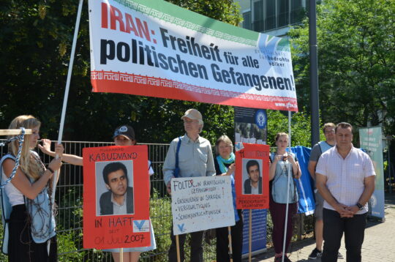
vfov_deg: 35.4
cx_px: 198
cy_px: 131
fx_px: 411
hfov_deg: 51.4
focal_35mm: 38
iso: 200
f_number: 8
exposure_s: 1/250
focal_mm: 25
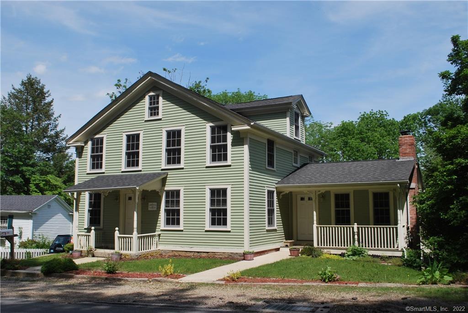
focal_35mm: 33
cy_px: 156
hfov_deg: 57.2
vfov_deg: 40.0
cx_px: 234
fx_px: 429
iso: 100
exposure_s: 1/250
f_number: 8
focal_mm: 22
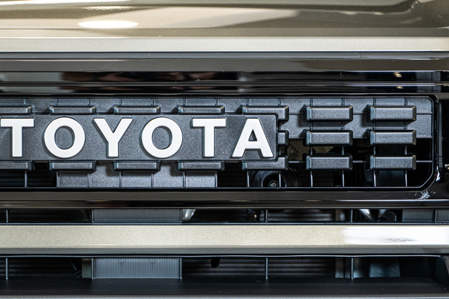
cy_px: 135
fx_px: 1435
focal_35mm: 115
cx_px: 134
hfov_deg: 17.7
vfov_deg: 11.9
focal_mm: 75
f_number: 2.8
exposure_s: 1/125
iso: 640
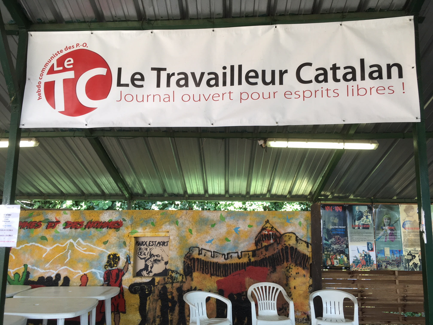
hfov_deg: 61.7
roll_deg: +0.2
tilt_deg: +9.2
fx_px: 363
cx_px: 216
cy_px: 162
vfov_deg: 48.2
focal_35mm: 29
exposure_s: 1/50
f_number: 2.2
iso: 25
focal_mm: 4.15
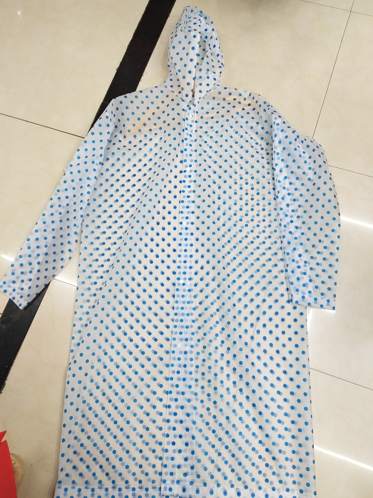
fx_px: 388
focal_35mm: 27
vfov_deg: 65.3
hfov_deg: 51.4
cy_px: 255
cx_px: 191
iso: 250
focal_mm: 3.88
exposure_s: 1/33.3
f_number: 2
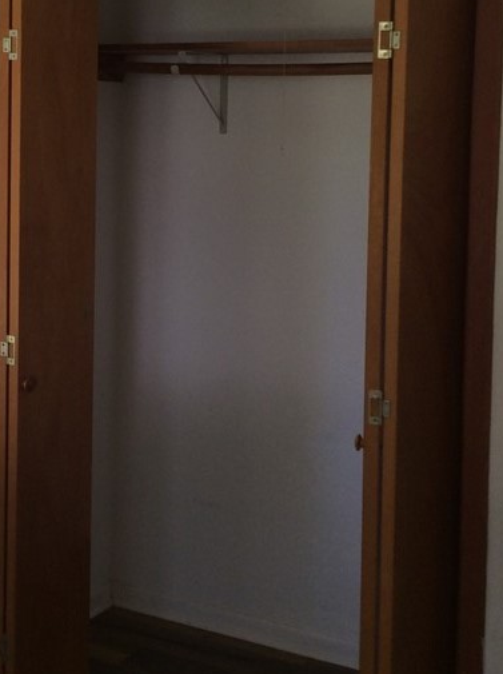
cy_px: 203
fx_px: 1263
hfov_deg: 22.2
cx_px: 104
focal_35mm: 65
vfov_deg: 29.6
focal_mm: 3.3
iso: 50
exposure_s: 1/60
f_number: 2.4
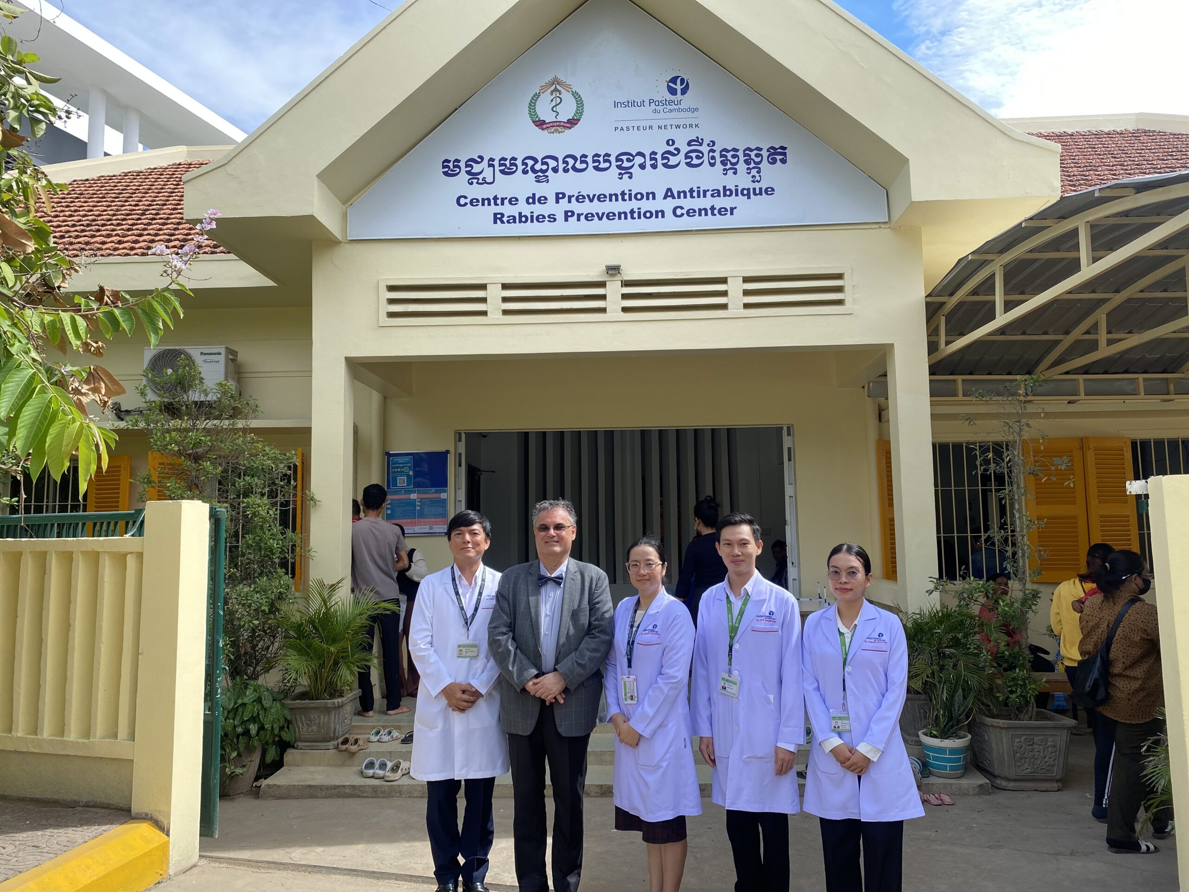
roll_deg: +0.6
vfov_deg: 53.1
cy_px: 446
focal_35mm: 26
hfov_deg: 67.3
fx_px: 893
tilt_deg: +6.7
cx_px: 594
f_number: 1.8
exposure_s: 1/633
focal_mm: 4.25
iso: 32
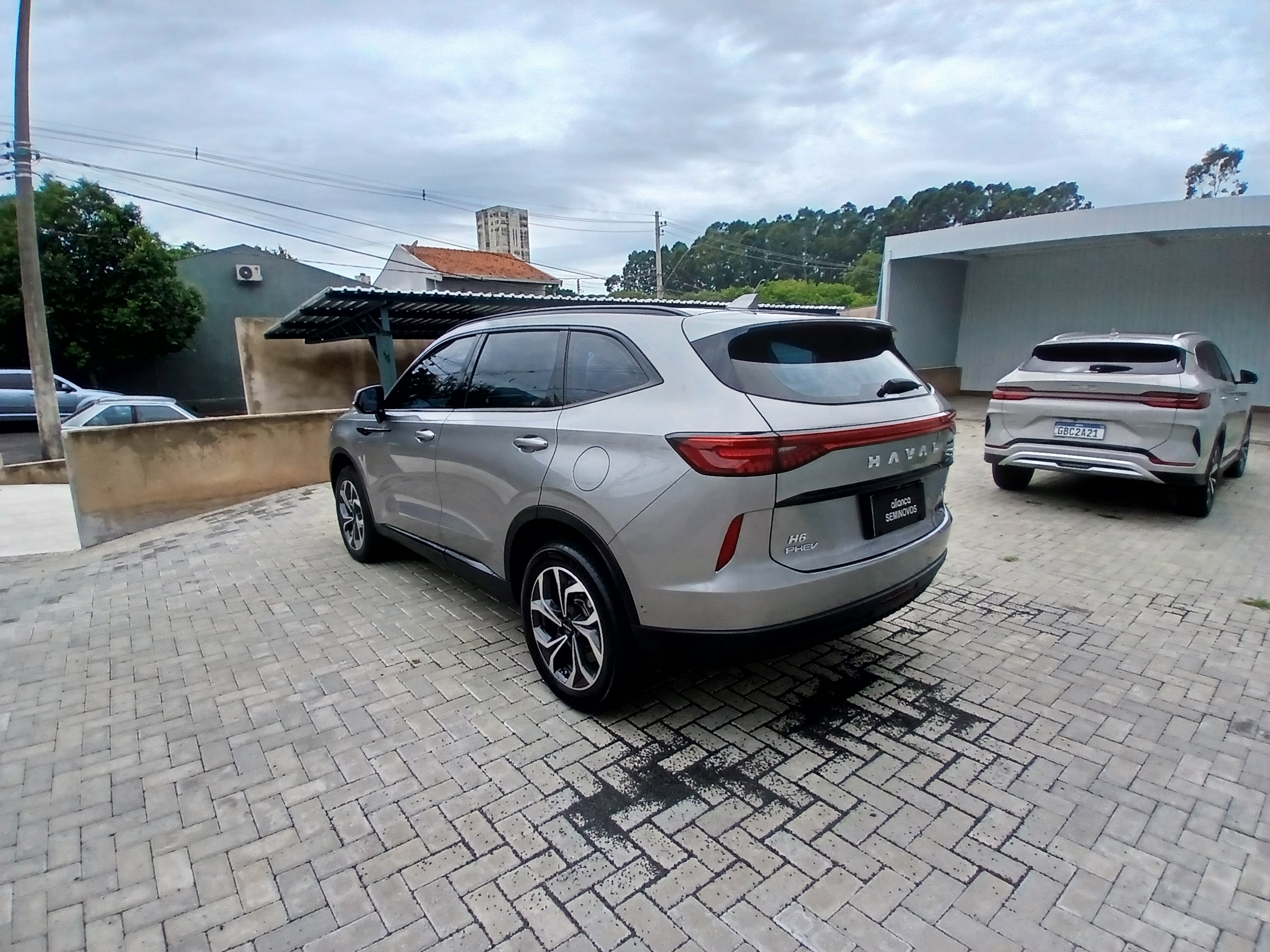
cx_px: 635
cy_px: 476
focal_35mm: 17
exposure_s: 1/1362
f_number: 2.2
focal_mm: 1.4
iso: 50
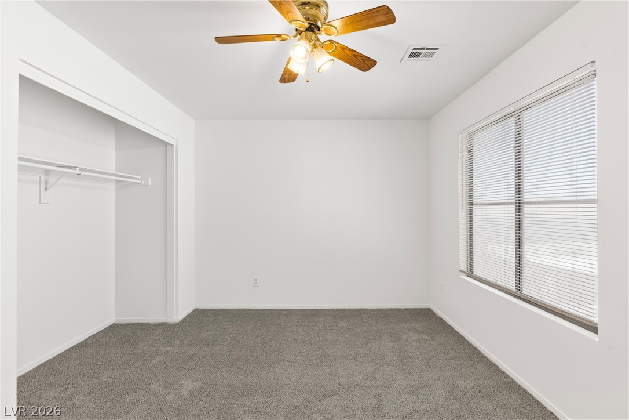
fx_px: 297
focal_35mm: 17
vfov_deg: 70.4
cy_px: 210
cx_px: 314
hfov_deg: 93.3
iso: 400
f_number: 8
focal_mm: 17
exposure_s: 1/4
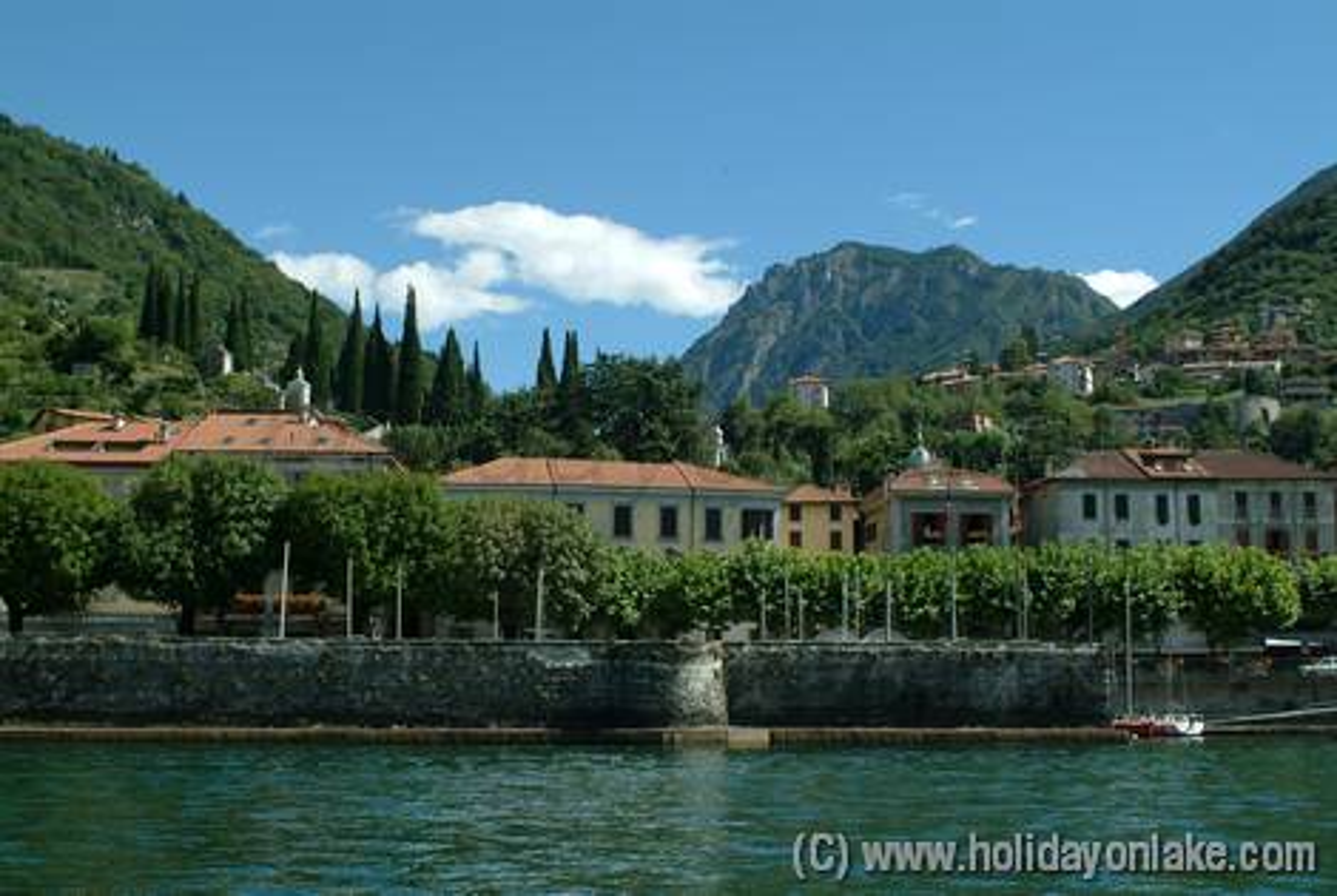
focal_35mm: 45
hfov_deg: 43.5
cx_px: 668
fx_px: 1674
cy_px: 448
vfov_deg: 30.0
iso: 200
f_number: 8
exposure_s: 1/350
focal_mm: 30
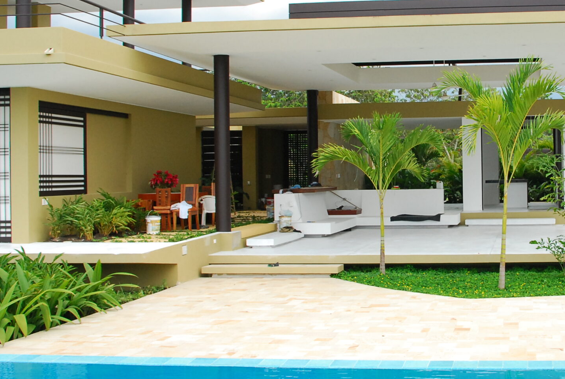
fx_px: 928
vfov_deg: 23.1
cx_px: 445
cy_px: 148
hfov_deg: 33.0
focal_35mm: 59
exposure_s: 1/400
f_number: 9
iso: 500
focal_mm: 22
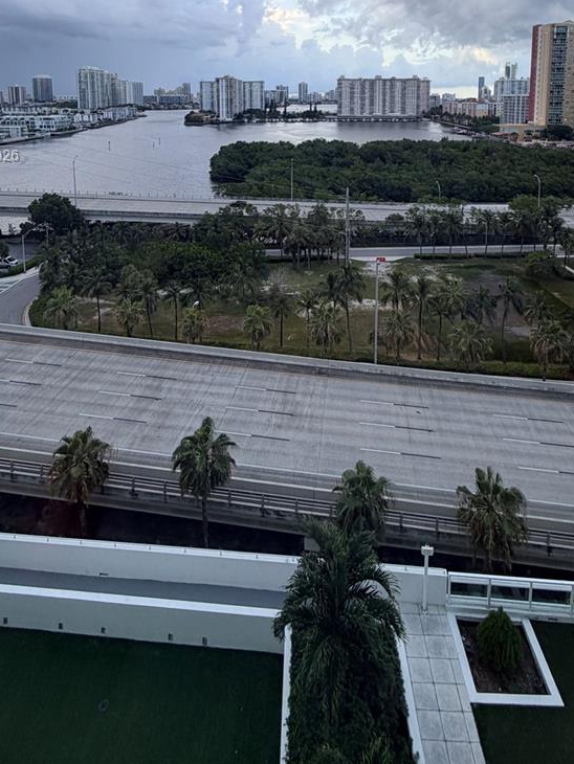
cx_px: 296
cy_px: 157
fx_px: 508
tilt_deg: -5.9
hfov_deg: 58.9
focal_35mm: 23
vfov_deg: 67.3
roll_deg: +0.3
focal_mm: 2.22
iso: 40
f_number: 2.2
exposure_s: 1/218
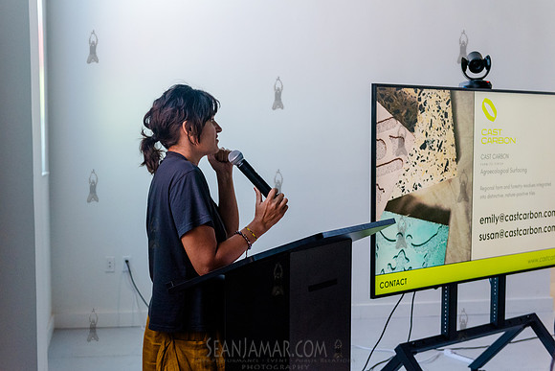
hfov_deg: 36.4
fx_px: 845
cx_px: 278
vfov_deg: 24.7
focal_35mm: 55
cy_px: 186
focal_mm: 52
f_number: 4
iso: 4000
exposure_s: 1/400
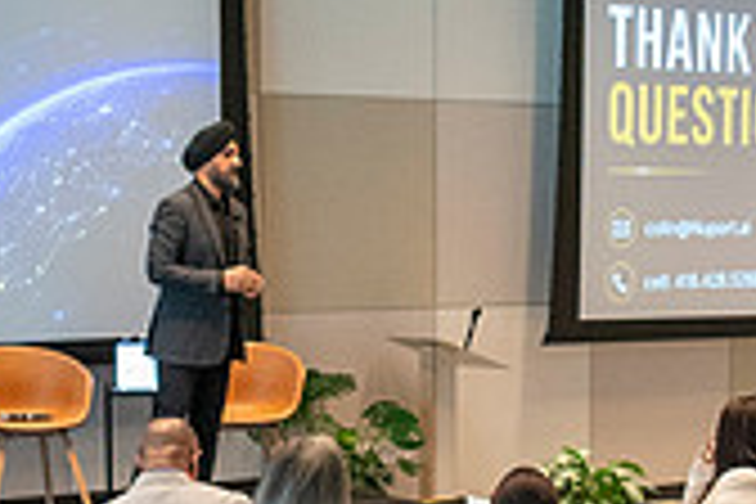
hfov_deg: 21.2
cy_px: 533
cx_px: 338
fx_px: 2016
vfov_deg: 14.0
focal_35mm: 96
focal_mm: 18
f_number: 3.5
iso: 2000
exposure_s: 1/125
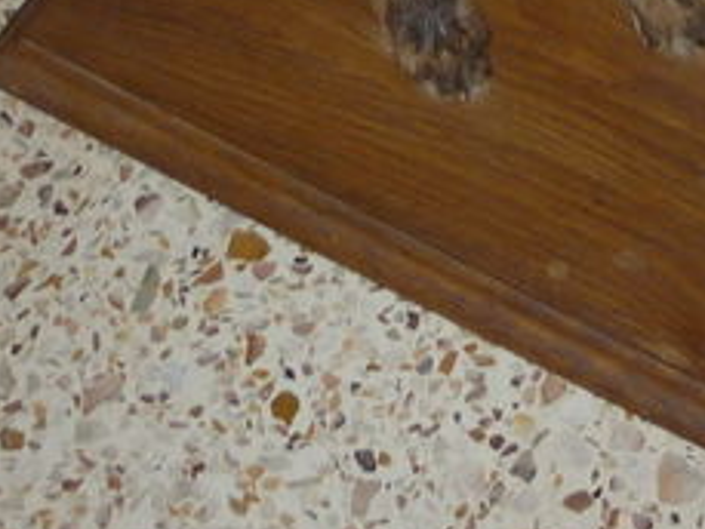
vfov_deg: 9.5
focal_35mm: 144
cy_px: -587
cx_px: 773
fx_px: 2934
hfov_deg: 13.4
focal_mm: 5.5
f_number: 2.8
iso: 100
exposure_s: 1/30
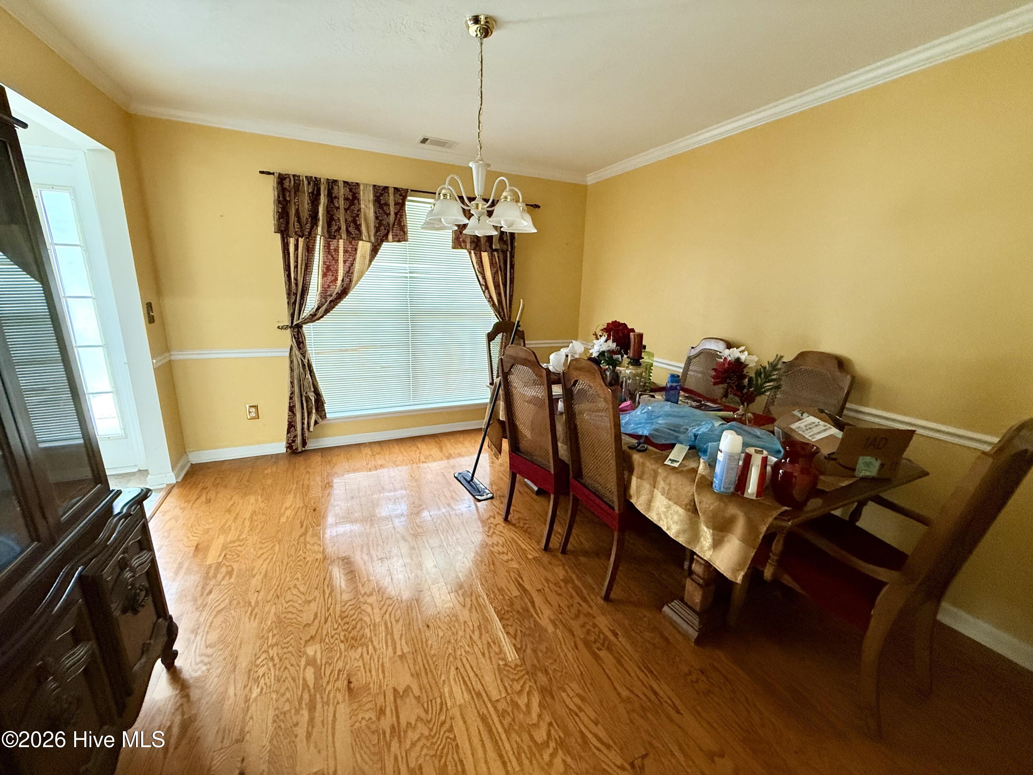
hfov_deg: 102.1
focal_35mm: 14
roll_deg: -1.0
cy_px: 388
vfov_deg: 85.7
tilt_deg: -12.7
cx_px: 516
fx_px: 418
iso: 400
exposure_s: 1/60
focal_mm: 2.22
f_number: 2.2
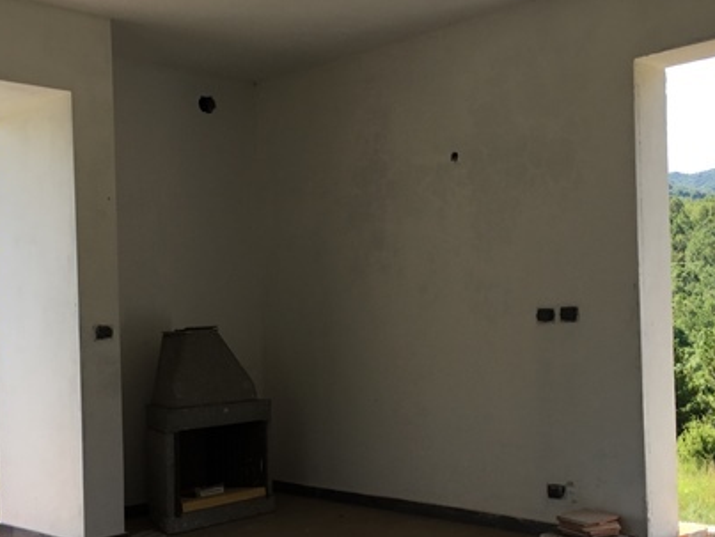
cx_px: 351
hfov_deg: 41.2
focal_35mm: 46
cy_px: 312
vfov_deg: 31.5
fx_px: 951
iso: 32
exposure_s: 1/471
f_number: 2.2
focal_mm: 4.15
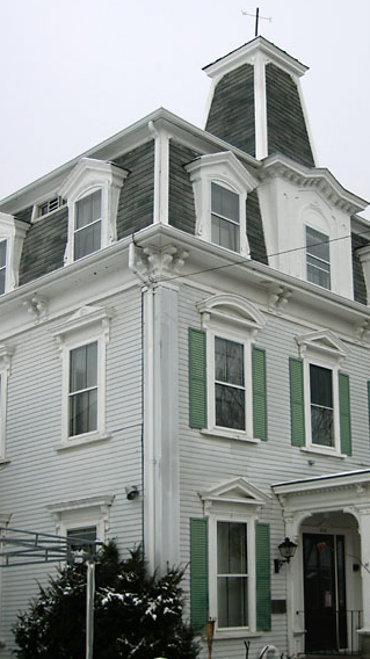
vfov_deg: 44.1
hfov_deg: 25.6
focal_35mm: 47
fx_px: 813
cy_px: 324
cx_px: 220
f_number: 4
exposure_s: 1/160
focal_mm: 29
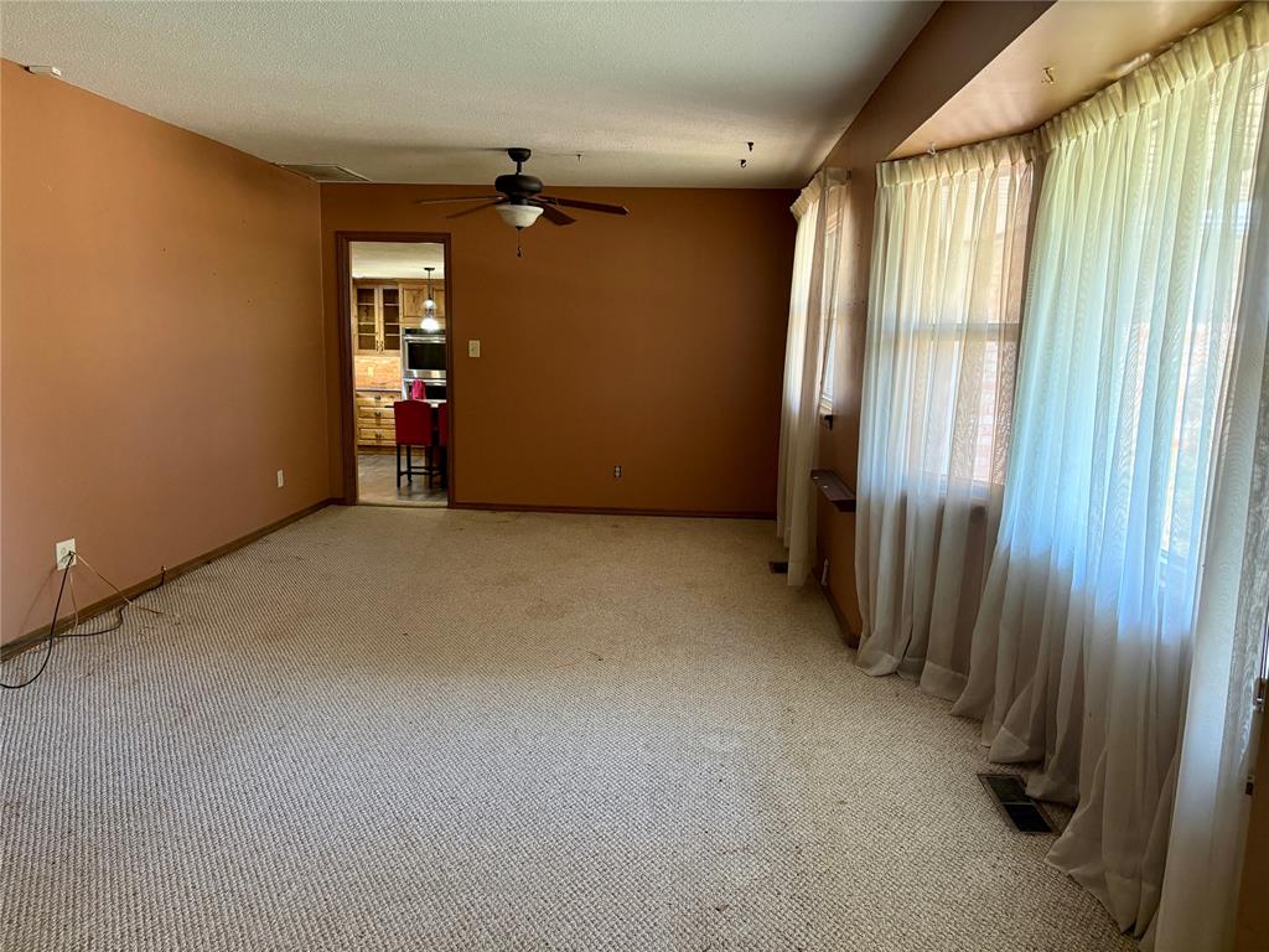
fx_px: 953
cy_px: 476
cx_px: 634
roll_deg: -0.9
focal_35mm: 26
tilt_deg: -9.2
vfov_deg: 53.1
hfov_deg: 67.3
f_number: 1.6
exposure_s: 1/60
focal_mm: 5.96
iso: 200
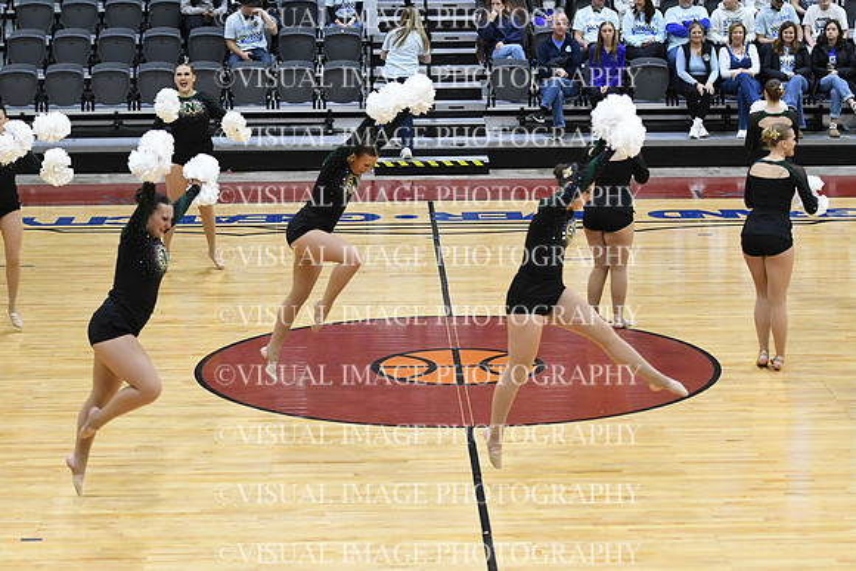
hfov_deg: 19.5
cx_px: 428
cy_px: 286
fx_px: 2497
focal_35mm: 105
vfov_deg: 13.0
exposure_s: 1/400
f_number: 2.8
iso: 3200
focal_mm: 70
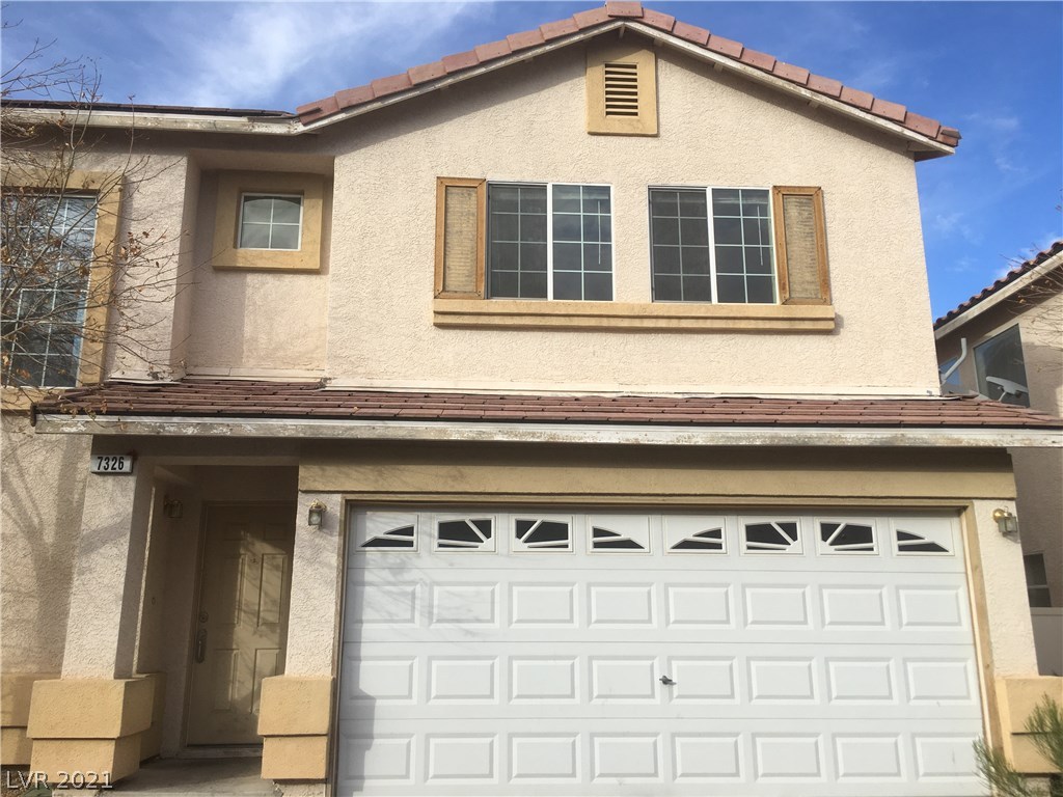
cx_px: 532
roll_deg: -1.4
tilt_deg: +18.8
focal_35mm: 29
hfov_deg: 61.7
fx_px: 891
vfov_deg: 48.2
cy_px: 398
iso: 25
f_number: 2.2
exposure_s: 1/1068
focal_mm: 4.15
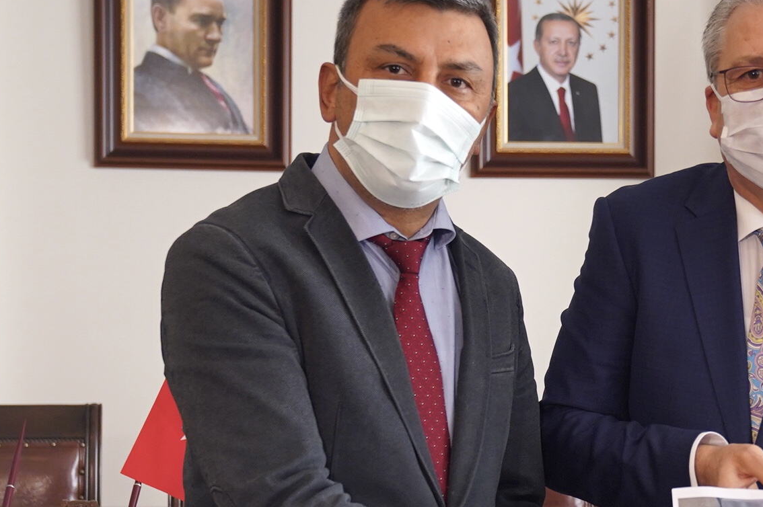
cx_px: 797
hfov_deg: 22.1
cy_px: 412
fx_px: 1863
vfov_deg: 15.4
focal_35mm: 88
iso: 1000
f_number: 3.5
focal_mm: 39
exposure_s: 1/160
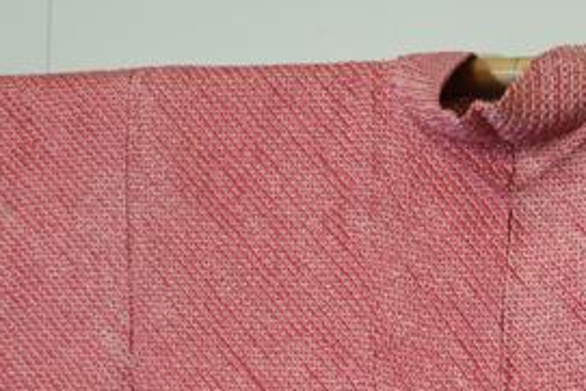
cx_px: 573
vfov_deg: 8.8
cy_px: 563
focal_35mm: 152
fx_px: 2475
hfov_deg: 13.3
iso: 200
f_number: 4
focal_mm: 38
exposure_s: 1/40
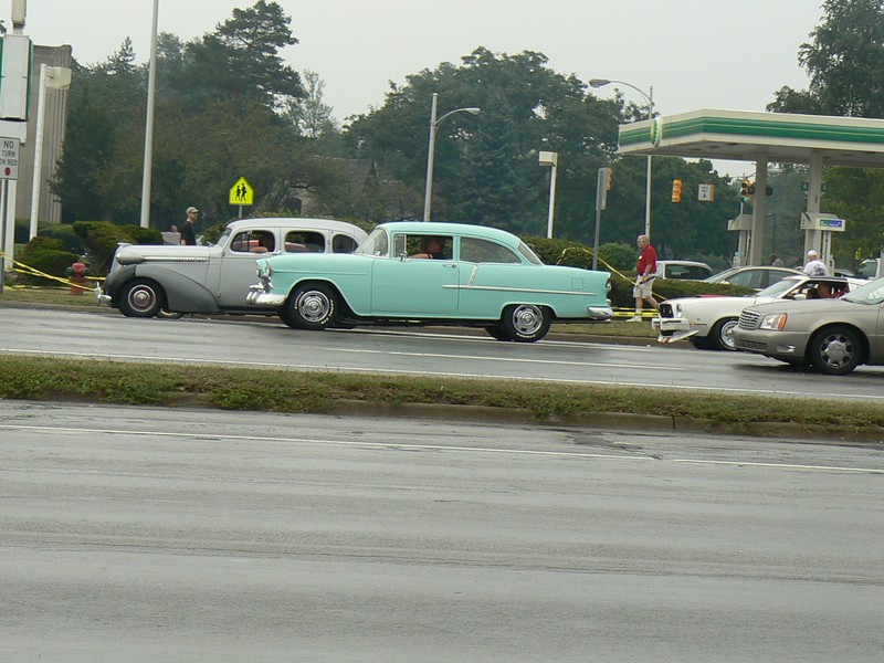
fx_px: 2375
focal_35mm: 93
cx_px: 442
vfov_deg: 15.9
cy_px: 332
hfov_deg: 21.1
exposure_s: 1/250
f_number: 5.6
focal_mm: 11.2
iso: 80
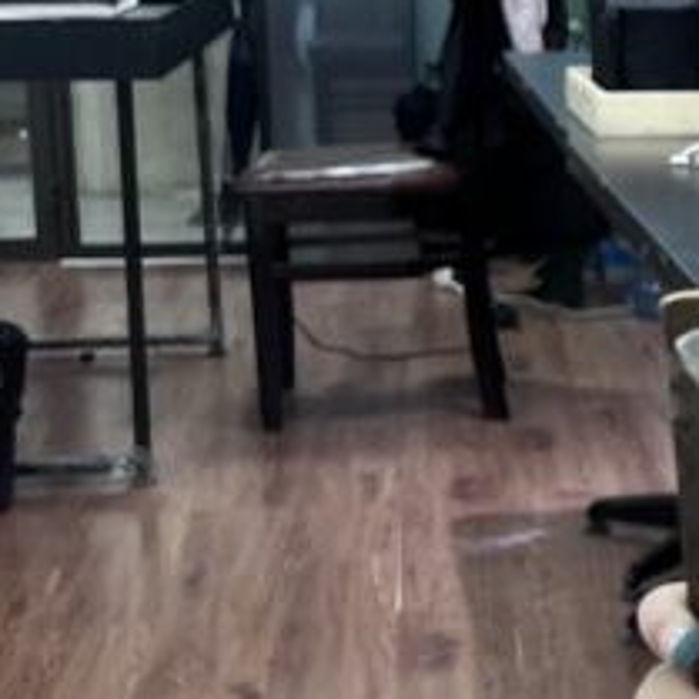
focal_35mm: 110
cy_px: 321
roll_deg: -1.3
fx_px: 2513
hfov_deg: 14.2
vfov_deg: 15.8
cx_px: 1217
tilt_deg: -10.2
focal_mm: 5.7
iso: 80
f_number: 1.5
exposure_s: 1/100
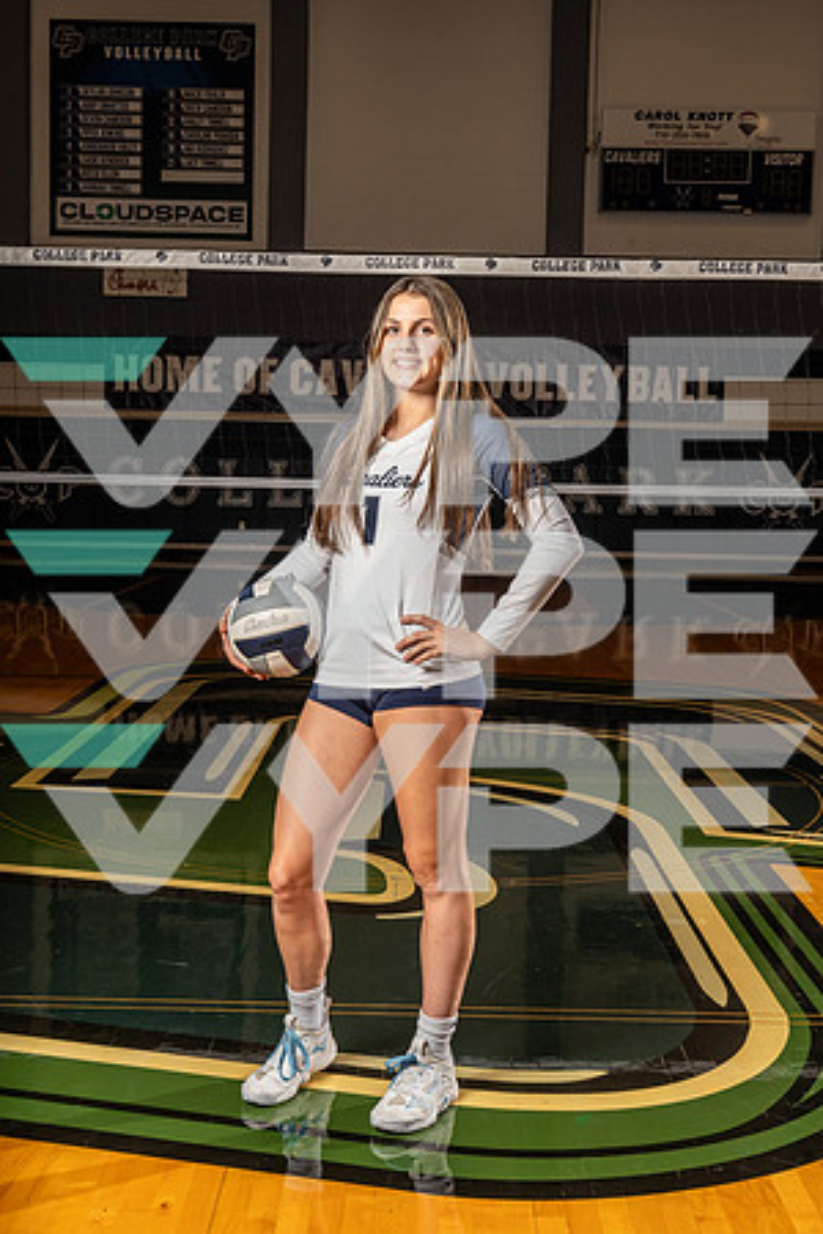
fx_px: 1543
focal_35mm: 45
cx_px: 412
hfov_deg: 29.9
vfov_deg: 43.6
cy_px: 617
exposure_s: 1/250
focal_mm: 45
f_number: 11
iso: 640
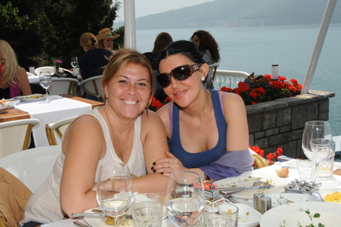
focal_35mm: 52
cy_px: 116
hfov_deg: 38.5
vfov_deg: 26.2
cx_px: 158
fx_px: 488
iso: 400
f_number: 20
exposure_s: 1/250
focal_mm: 31
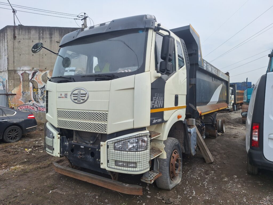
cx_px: 136
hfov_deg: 73.9
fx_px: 181
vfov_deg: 58.9
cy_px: 102
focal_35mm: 23
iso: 40
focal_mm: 5.54
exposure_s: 1/1669
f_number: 1.8
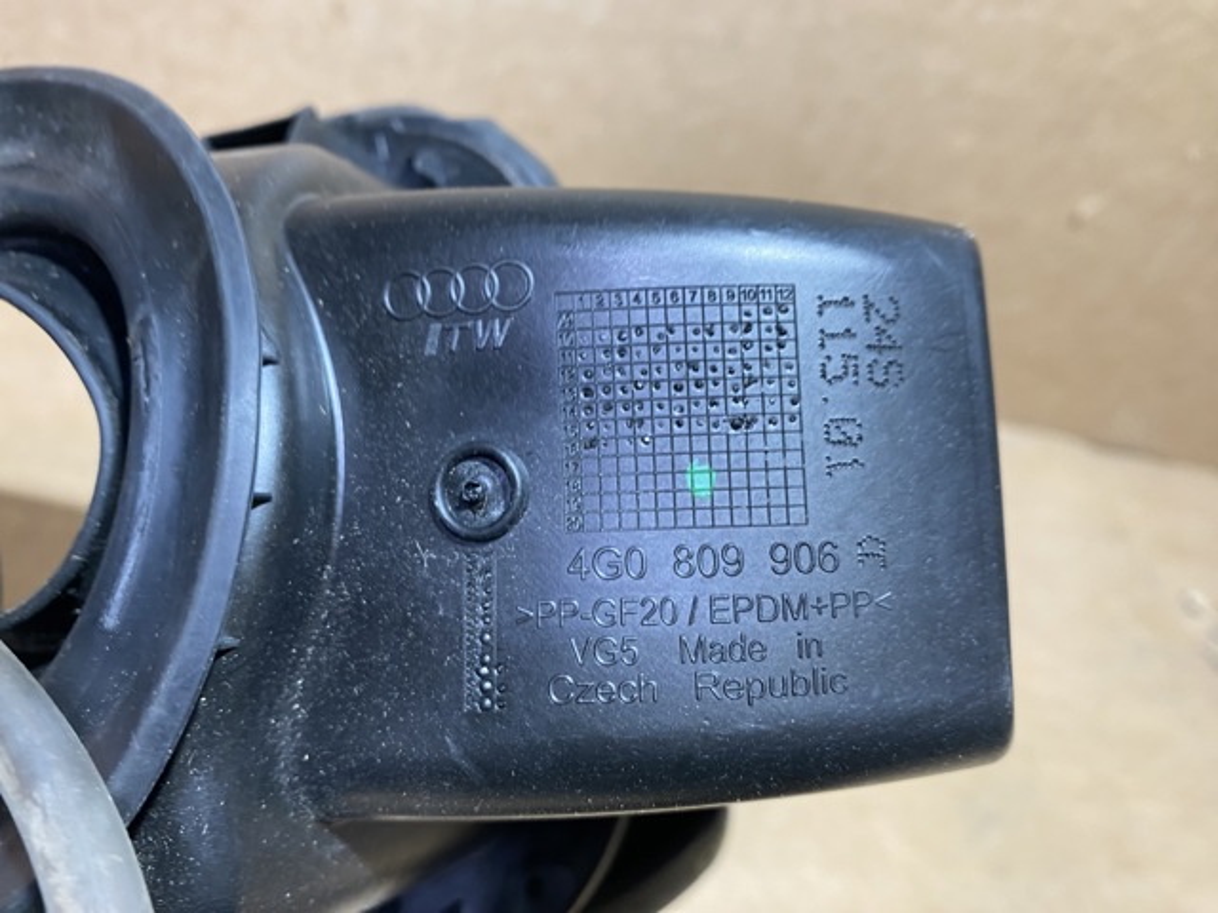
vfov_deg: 54.9
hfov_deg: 69.4
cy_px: 456
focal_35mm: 25
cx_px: 609
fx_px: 880
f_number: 1.8
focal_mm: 4.25
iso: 100
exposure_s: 1/50
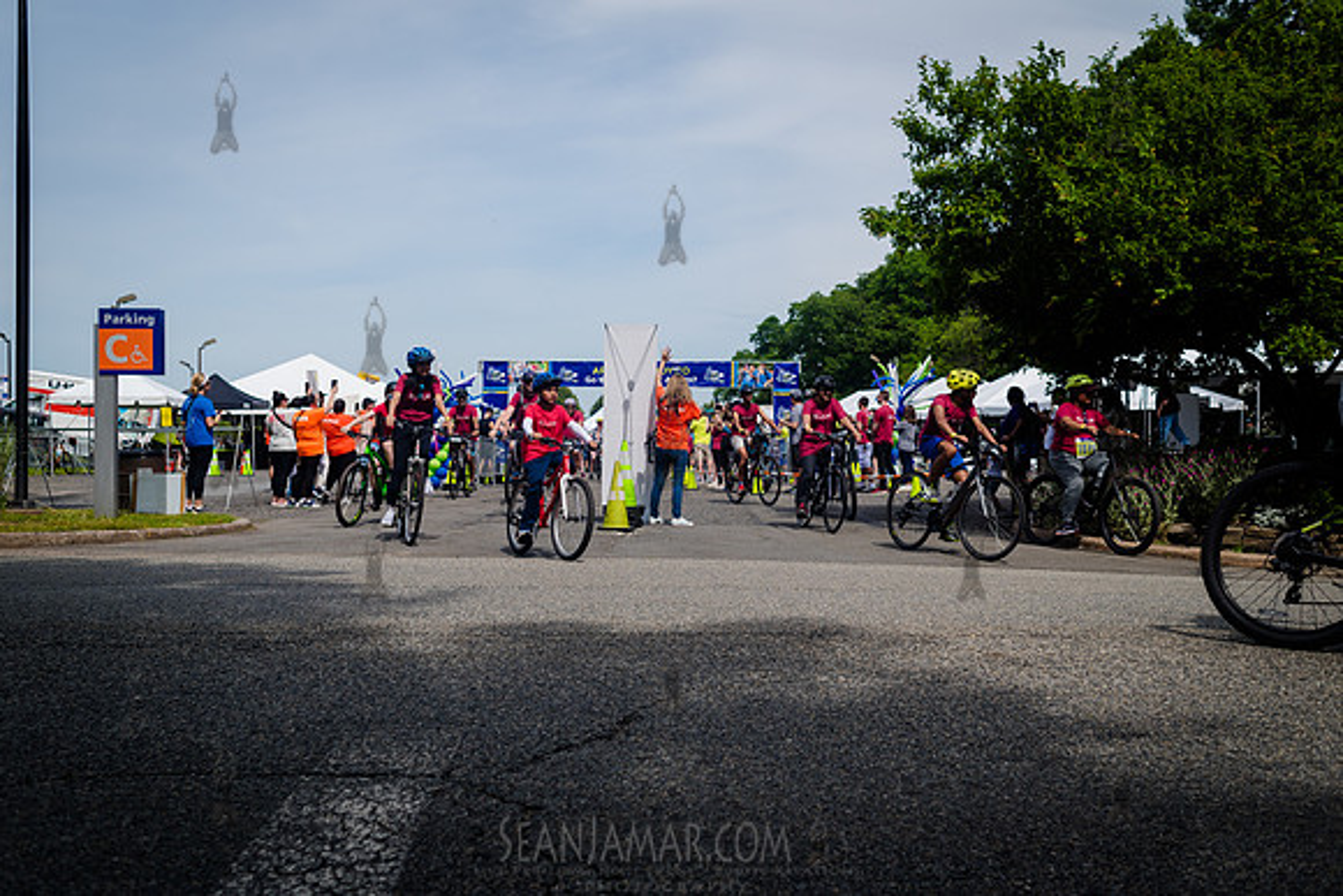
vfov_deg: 36.8
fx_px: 1349
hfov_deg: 52.9
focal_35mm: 36
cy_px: 448
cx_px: 672
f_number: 4.5
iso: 200
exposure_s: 1/2500
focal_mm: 35
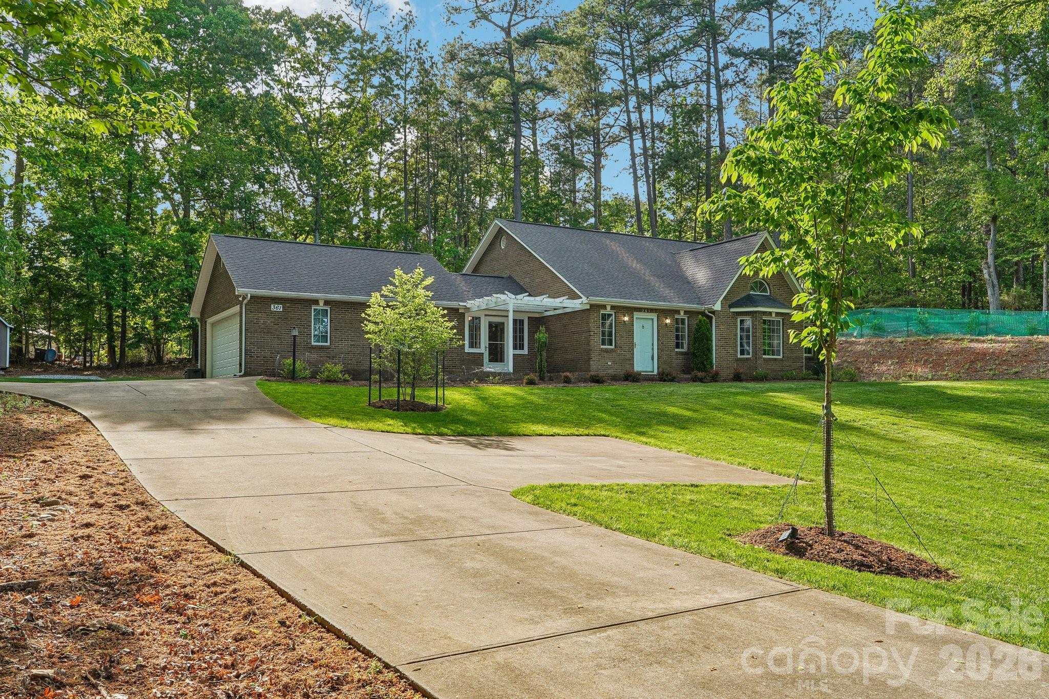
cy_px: 350
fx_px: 874
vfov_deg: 43.6
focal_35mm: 30
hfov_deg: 61.9
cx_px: 524
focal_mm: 20
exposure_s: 1/30
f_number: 8
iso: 100
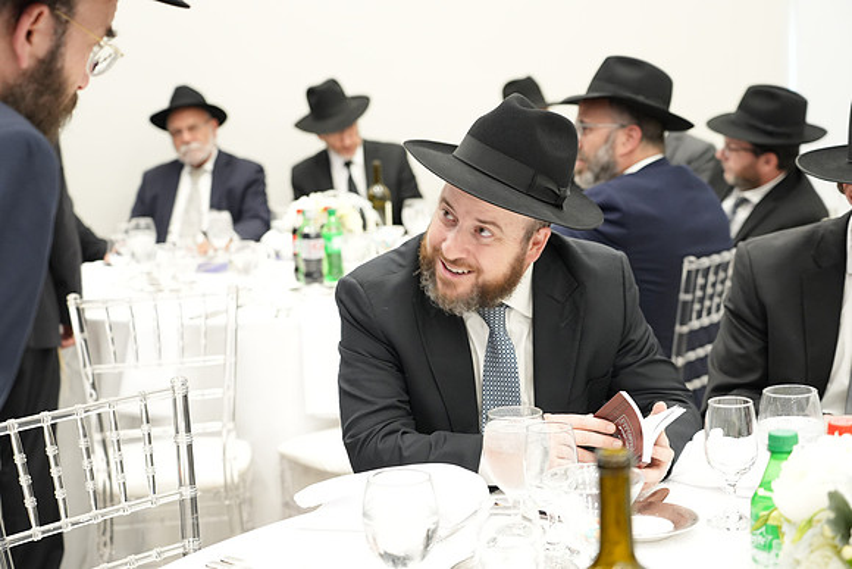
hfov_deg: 33.9
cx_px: 426
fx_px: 1397
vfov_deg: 23.0
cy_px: 284
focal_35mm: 59
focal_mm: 59
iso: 2500
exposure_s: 1/60
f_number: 4
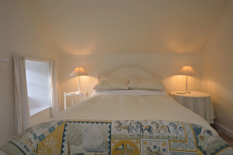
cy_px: 78
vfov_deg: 59.4
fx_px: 136
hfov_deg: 81.3
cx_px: 116
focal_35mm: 21
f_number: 4
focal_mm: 14
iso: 200
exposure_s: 1/125
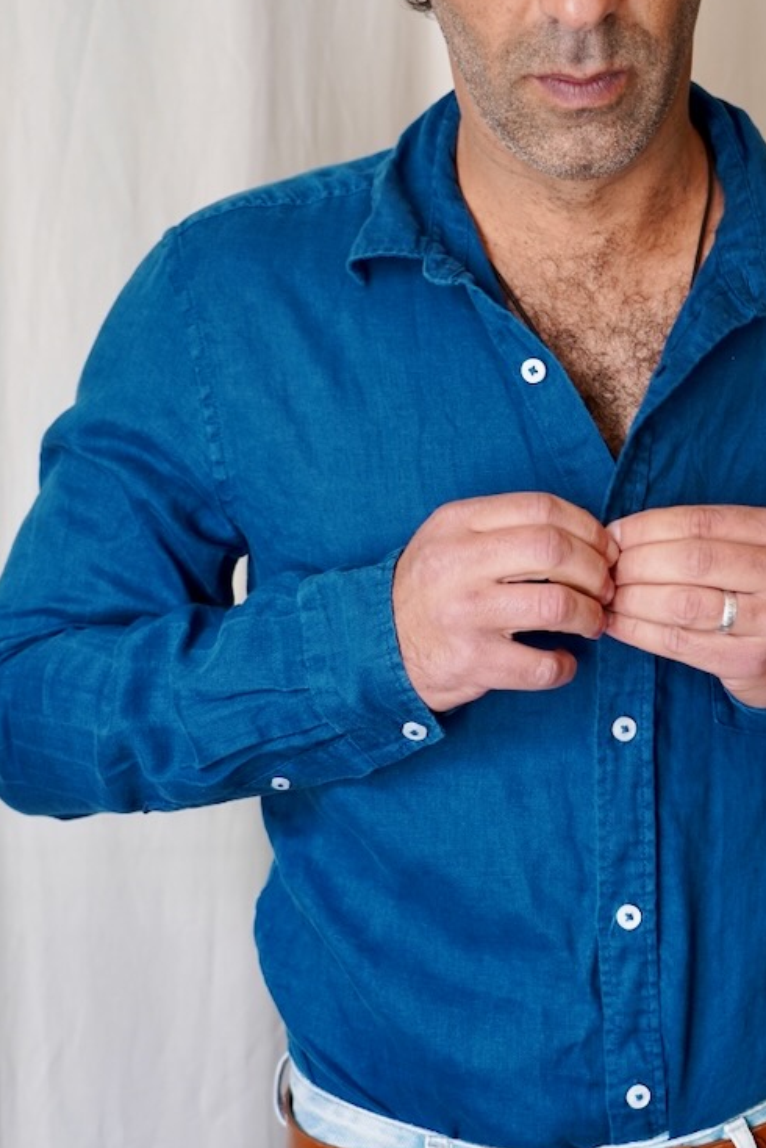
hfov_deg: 18.1
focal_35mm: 75
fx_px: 2391
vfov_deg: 26.9
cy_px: 461
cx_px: 541
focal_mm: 43
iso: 500
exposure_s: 1/60
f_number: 4
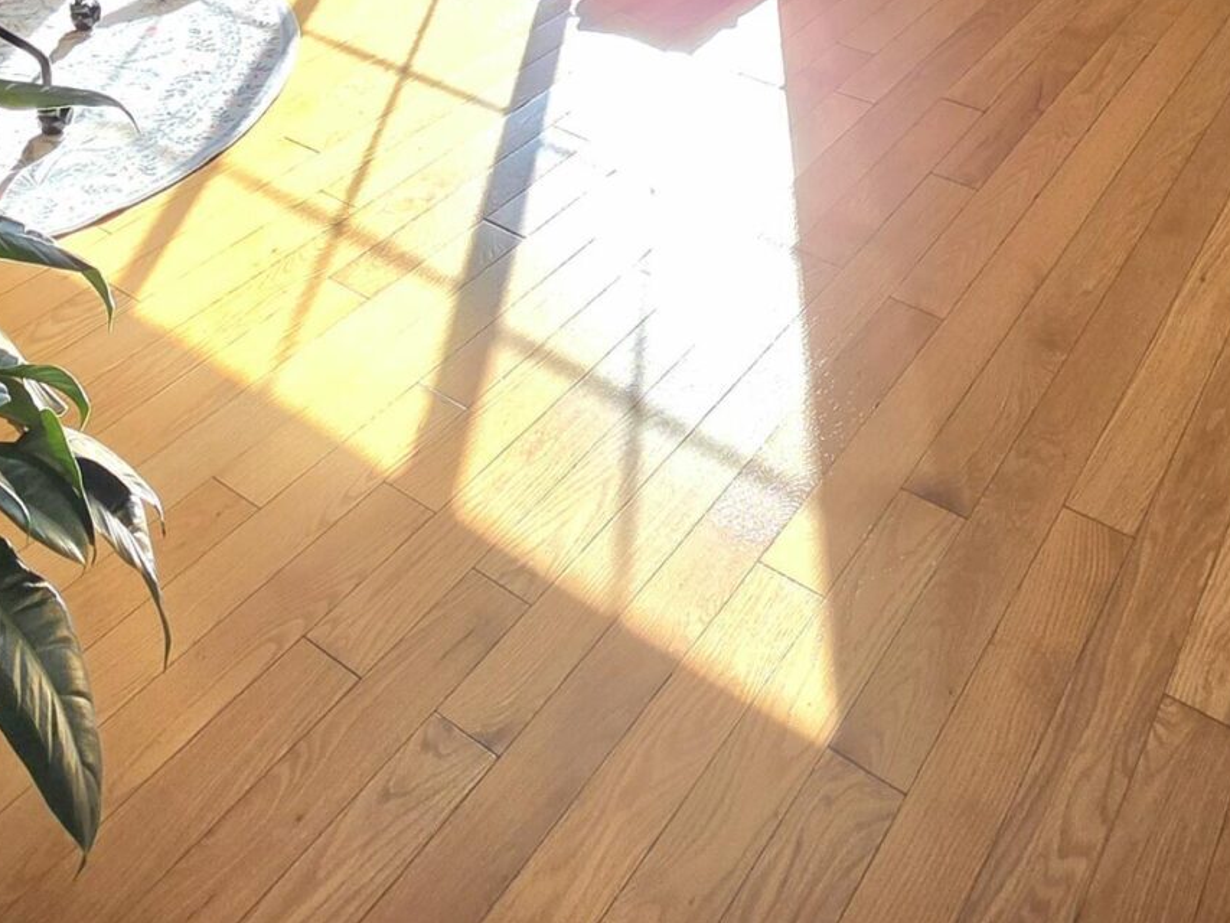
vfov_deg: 26.8
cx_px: 695
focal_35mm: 39
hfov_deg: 47.7
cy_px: -447
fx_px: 1386
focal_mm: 2.2
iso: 40
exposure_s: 1/556
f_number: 1.9
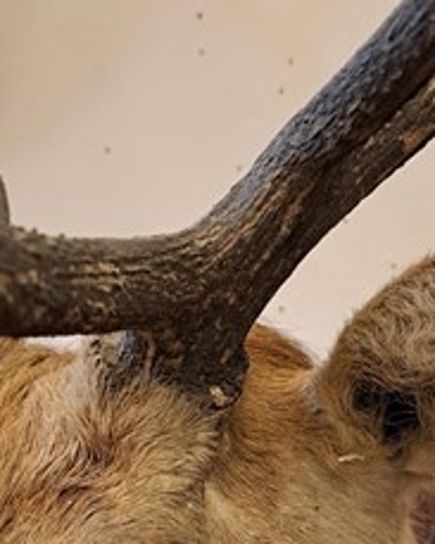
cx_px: 240
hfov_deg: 36.4
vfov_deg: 44.0
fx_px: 660
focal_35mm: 41
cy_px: 375
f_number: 1.8
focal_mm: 5.23
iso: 400
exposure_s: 1/33
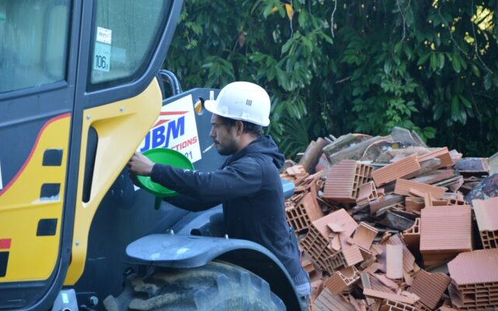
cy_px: 145
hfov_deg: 13.0
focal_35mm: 162
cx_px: 249
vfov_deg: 8.1
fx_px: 2192
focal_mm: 105
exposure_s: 1/60
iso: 500
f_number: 5.6
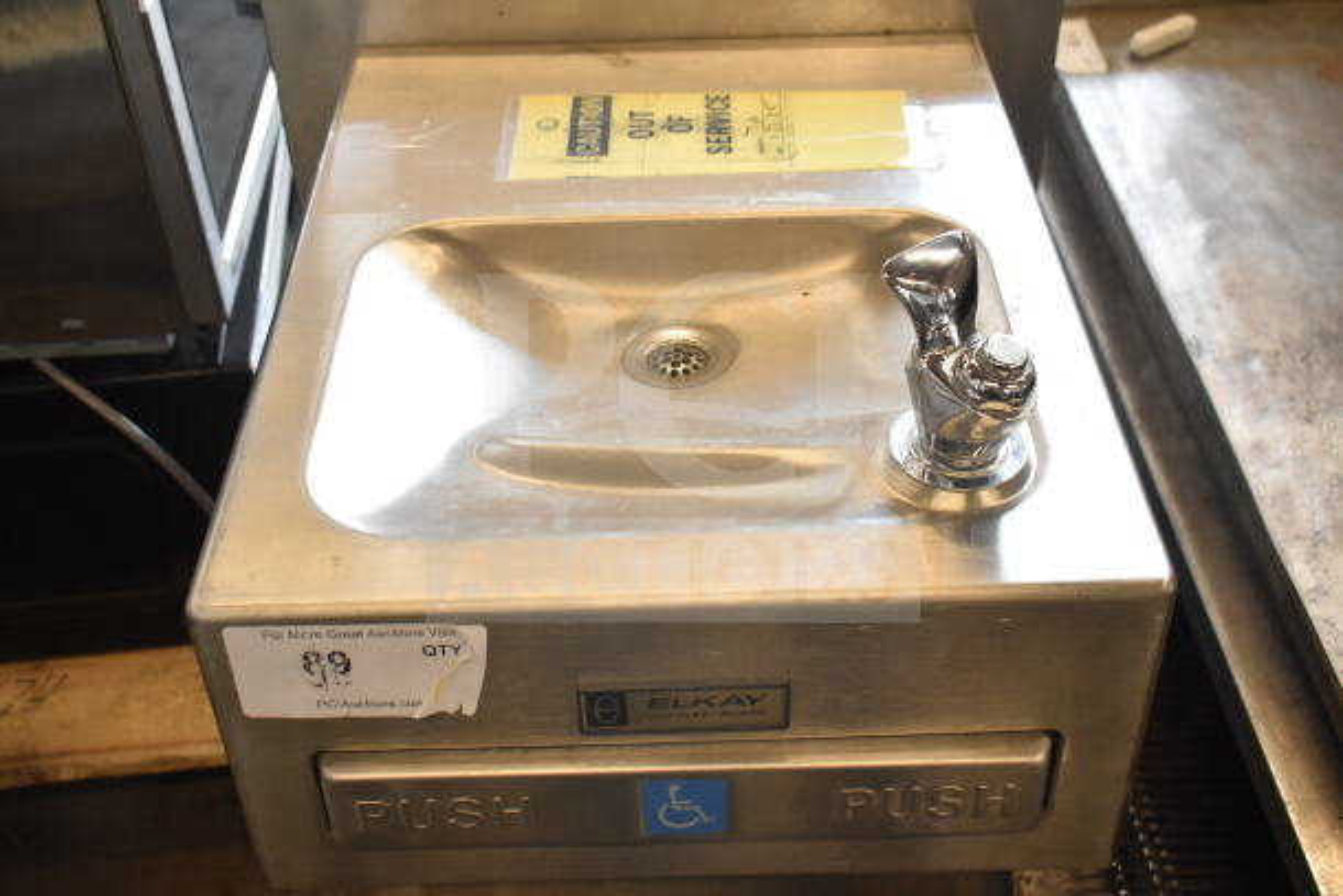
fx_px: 1623
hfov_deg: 45.0
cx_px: 672
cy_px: 448
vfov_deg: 30.9
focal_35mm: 44
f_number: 5.6
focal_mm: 29
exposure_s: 1/125
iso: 1600
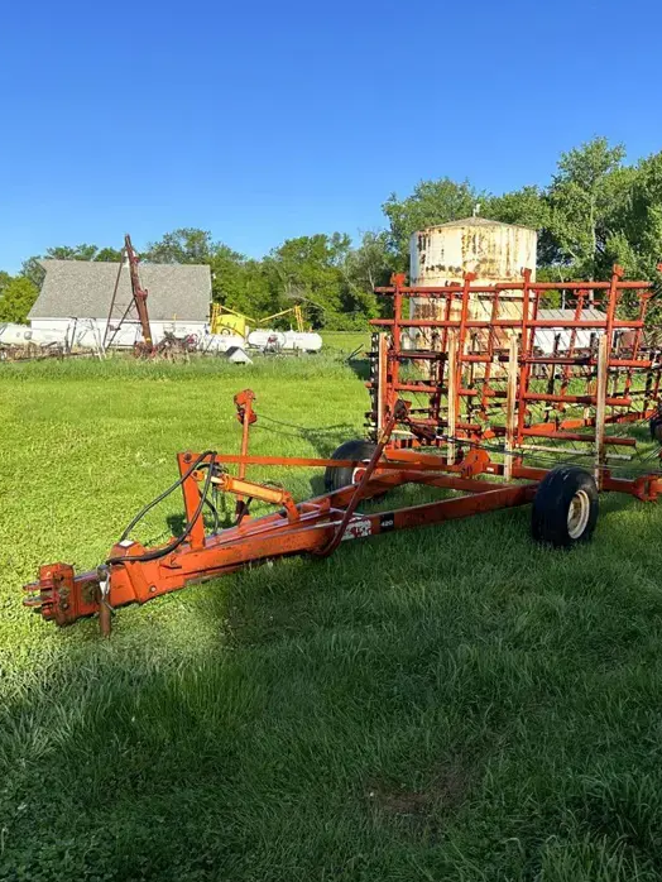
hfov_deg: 42.8
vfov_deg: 55.3
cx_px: 394
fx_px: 841
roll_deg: -0.1
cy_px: 444
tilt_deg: -4.0
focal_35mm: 33
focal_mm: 6.86
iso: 80
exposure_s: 1/3058
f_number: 1.78
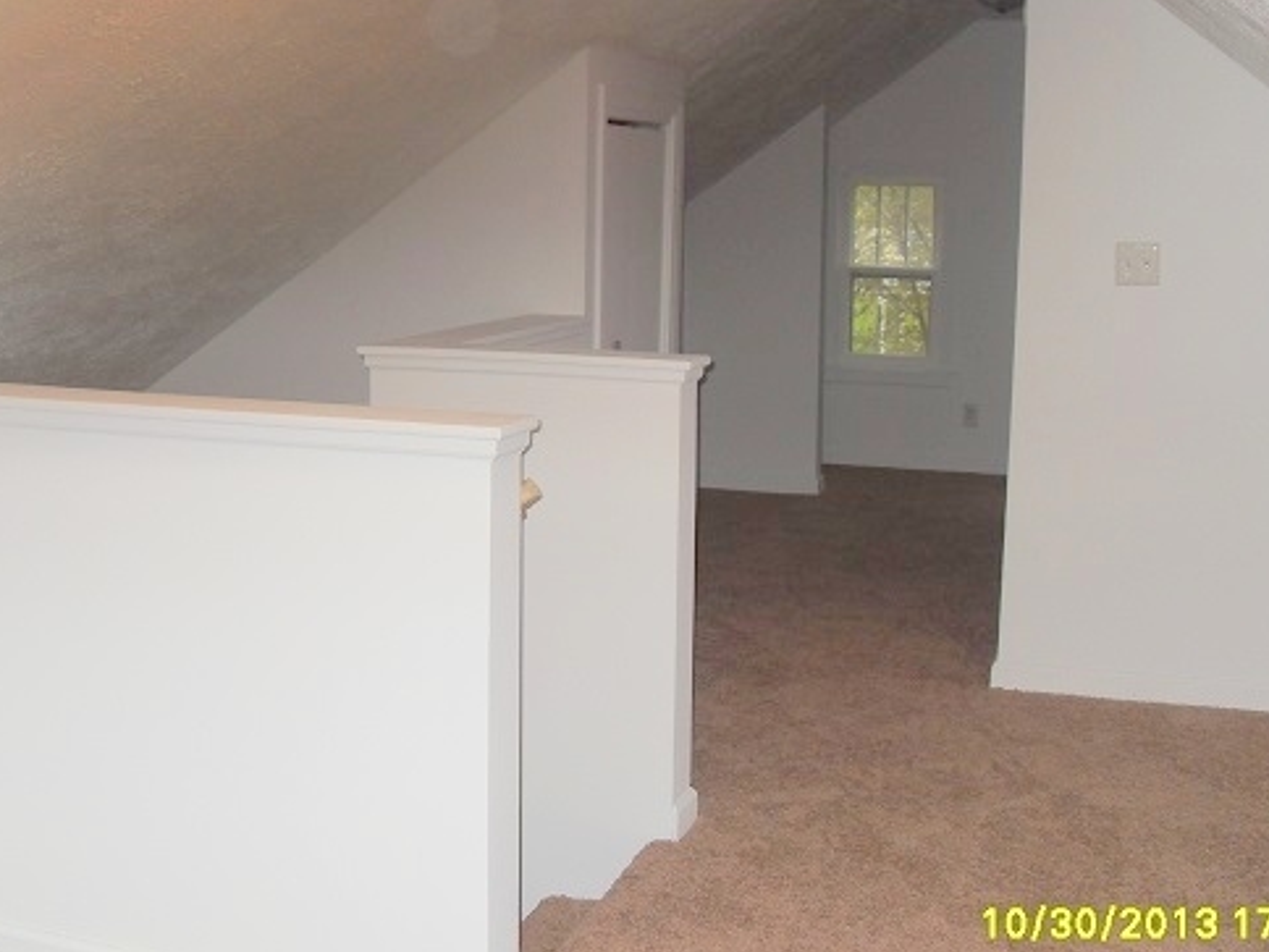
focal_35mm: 45
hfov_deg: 42.1
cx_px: 611
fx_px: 1650
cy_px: 417
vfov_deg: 32.1
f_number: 2.8
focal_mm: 6.3
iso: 100
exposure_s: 1/45
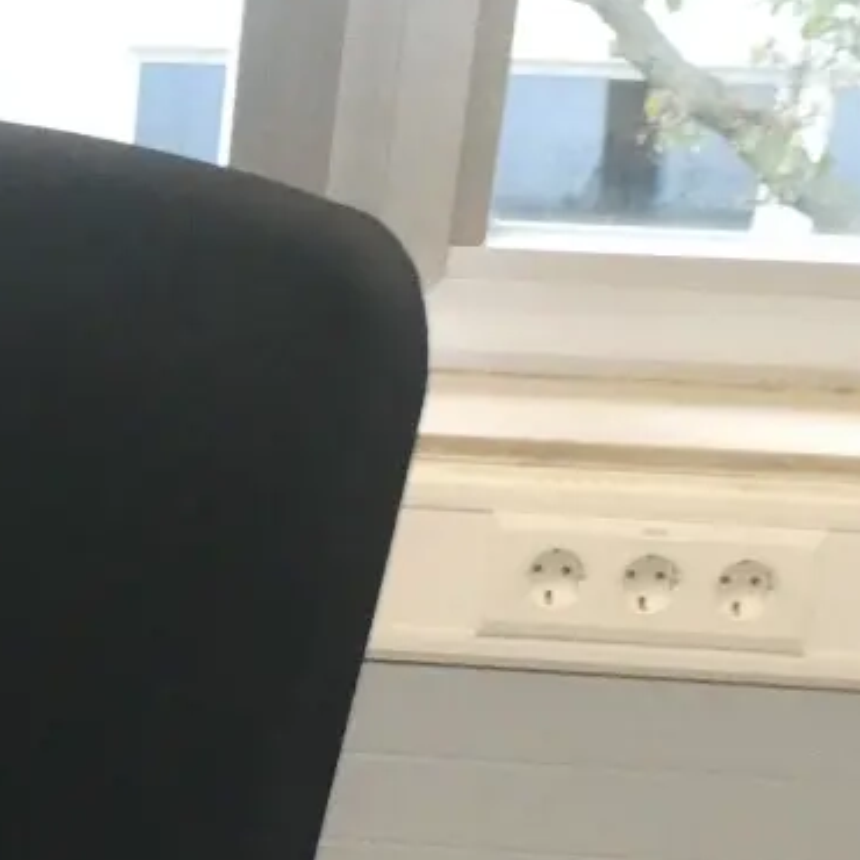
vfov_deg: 14.5
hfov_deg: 14.8
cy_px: 1381
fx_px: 3092
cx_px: -416
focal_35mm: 110
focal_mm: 4.3
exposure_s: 1/60
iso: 500
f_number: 3.3
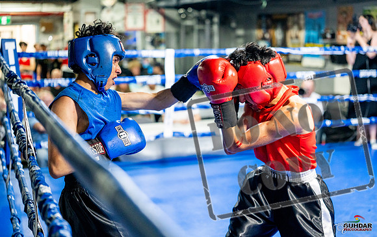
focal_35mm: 56
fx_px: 574
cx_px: 207
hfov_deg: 36.3
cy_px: 123
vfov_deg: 23.3
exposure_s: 1/800
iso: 4000
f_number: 2
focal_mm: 50
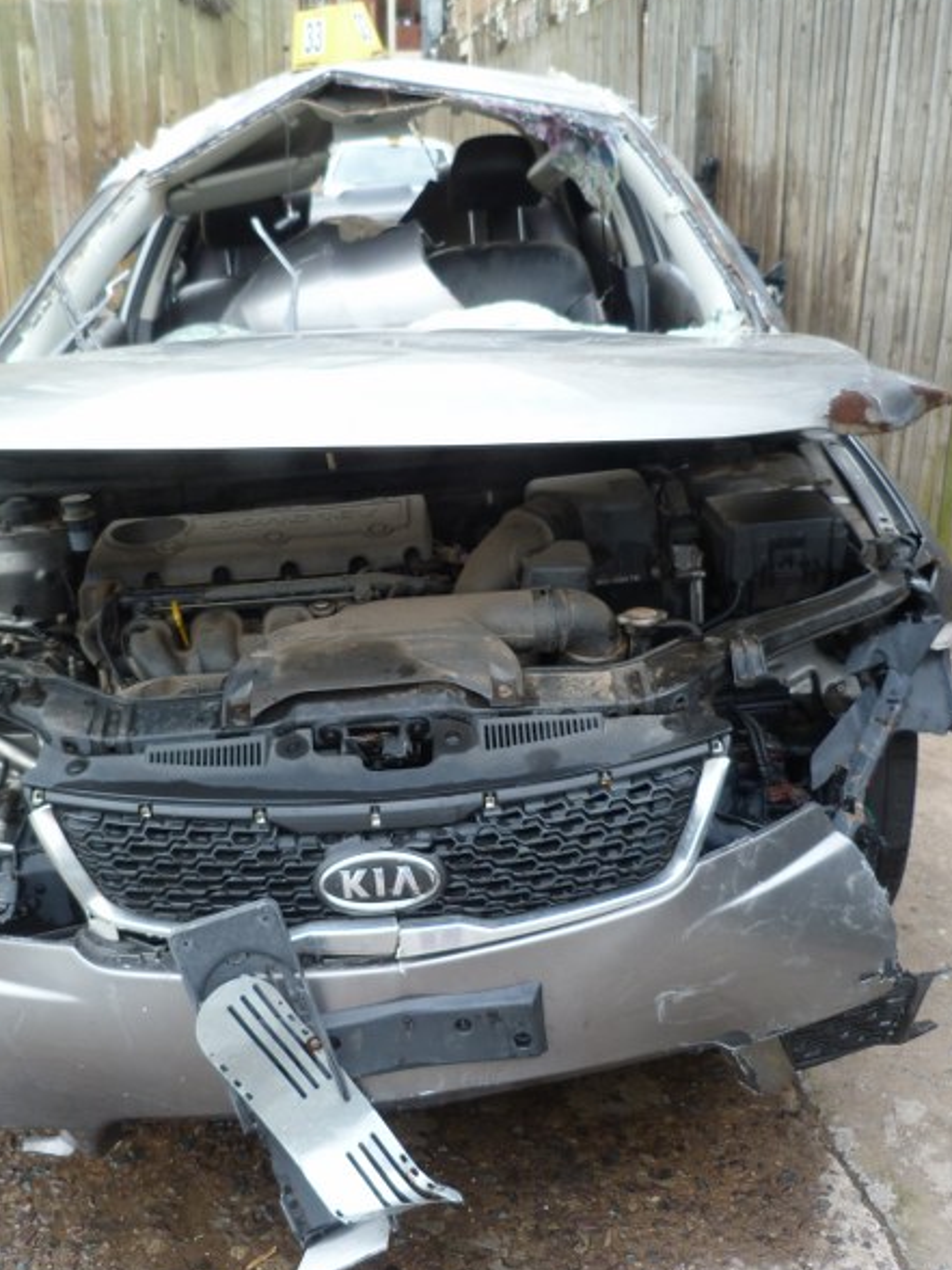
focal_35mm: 34
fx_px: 1247
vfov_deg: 54.0
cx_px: 412
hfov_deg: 41.7
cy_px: 633
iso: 80
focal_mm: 4.5
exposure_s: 1/100
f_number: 2.8
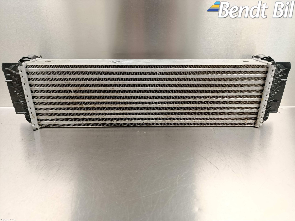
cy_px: 110
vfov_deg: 56.8
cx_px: 148
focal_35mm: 24
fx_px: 205
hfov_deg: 71.6
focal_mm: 5.24
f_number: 1.7
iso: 1039
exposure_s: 1/25
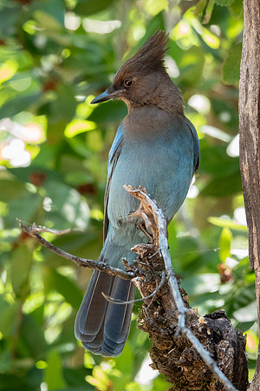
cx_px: 136
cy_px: 205
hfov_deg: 2.9
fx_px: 5165
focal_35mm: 477
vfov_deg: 4.3
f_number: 4
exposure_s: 1/250
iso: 640
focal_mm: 105.83
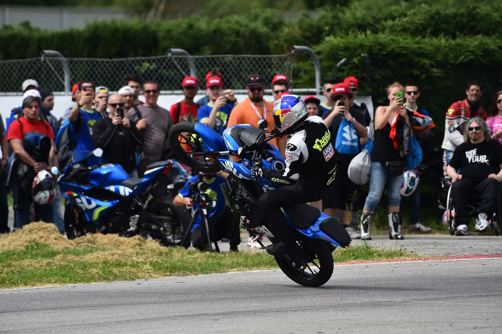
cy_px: 167
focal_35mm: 420
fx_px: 5854
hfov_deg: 4.9
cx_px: 251
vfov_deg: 3.3
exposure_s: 1/1600
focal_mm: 420
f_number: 5.6
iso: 250
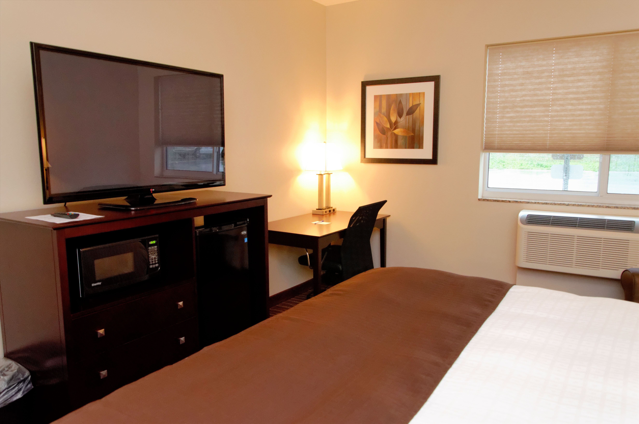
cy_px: 212
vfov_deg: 47.7
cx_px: 320
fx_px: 478
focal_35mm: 27
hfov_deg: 67.5
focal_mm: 18
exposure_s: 1/60
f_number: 5.6
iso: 2200
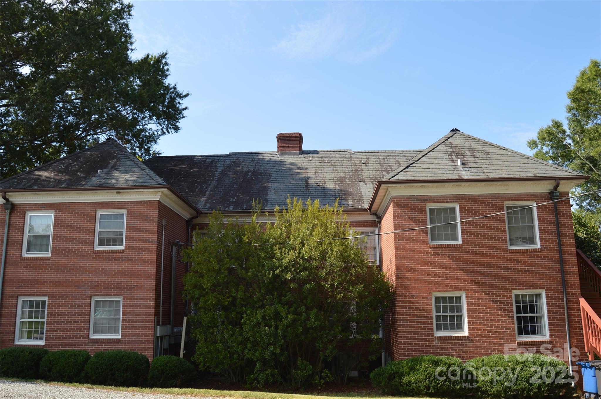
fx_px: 500
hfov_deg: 62.0
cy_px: 200
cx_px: 300
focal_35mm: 30
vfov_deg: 43.5
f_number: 7.1
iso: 100
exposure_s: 1/200
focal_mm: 20
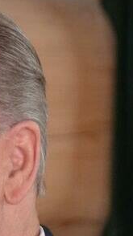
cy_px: 388
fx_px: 5991
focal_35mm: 954
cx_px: -19
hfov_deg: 1.3
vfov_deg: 2.3
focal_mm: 165
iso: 1600
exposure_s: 1/60
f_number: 8
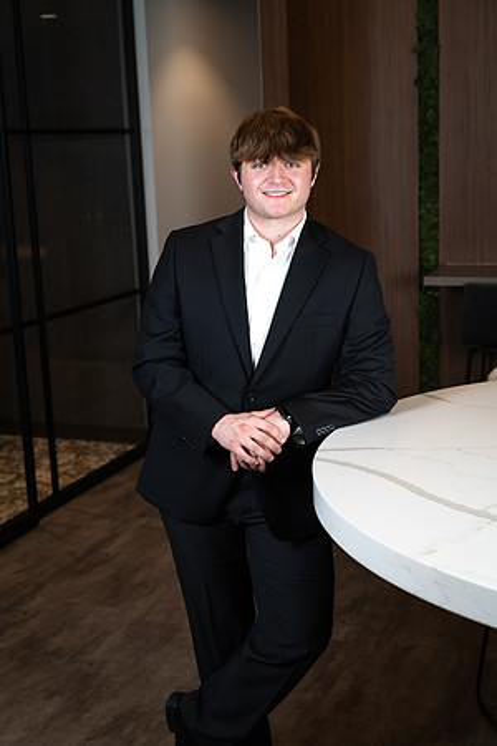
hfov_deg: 27.0
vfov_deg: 39.6
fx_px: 1035
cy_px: 373
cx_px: 248
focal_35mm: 50
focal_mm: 50
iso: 100
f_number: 4.5
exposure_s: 1/125
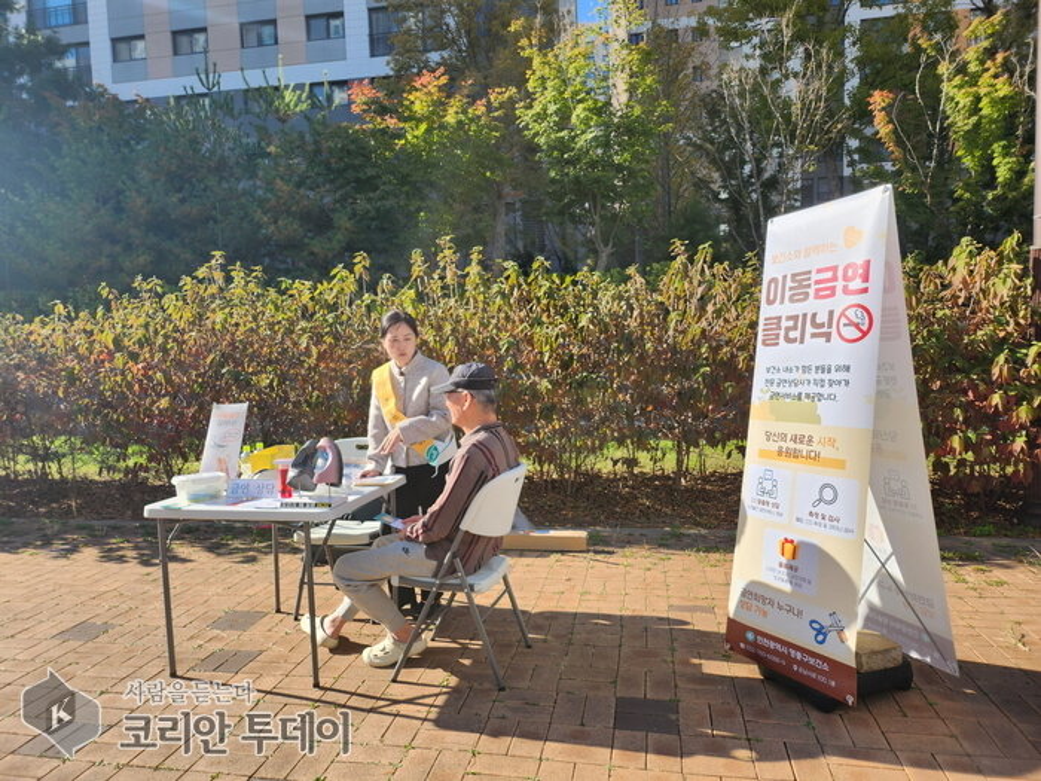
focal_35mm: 24
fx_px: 722
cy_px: 390
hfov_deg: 71.6
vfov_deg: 56.8
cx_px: 520
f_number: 1.8
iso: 50
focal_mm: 5
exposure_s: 1/1859
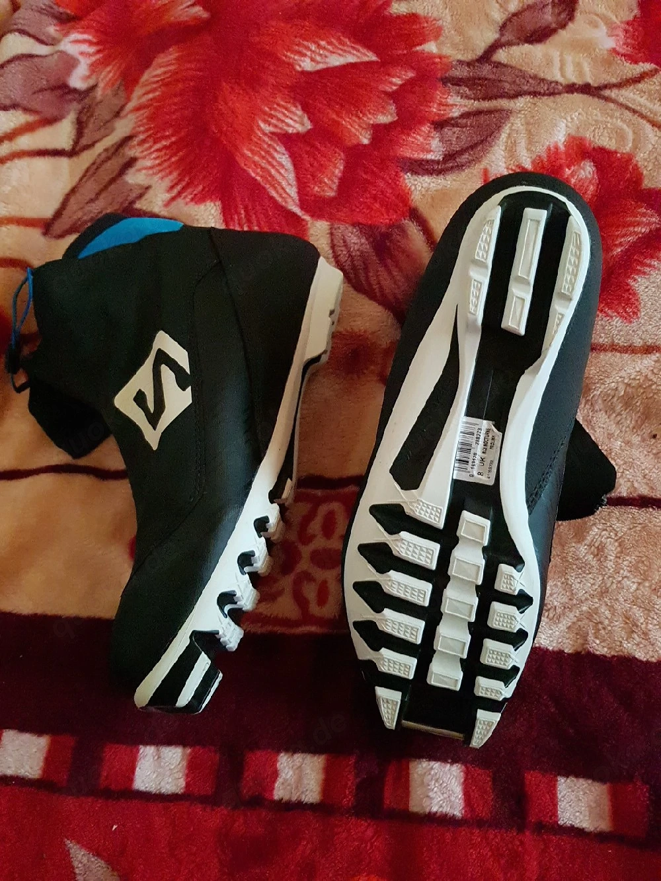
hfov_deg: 53.1
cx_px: 330
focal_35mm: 26
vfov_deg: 67.3
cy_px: 440
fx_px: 662
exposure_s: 1/25
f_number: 1.7
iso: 1250
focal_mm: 4.2
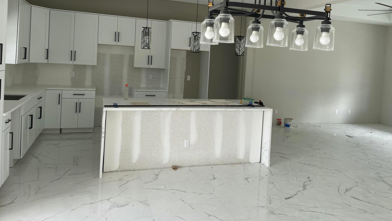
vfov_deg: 39.8
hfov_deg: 66.1
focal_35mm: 29
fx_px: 301
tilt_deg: -2.5
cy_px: 77
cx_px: 199
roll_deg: -3.2
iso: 50
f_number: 1.6
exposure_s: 1/121
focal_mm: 4.2
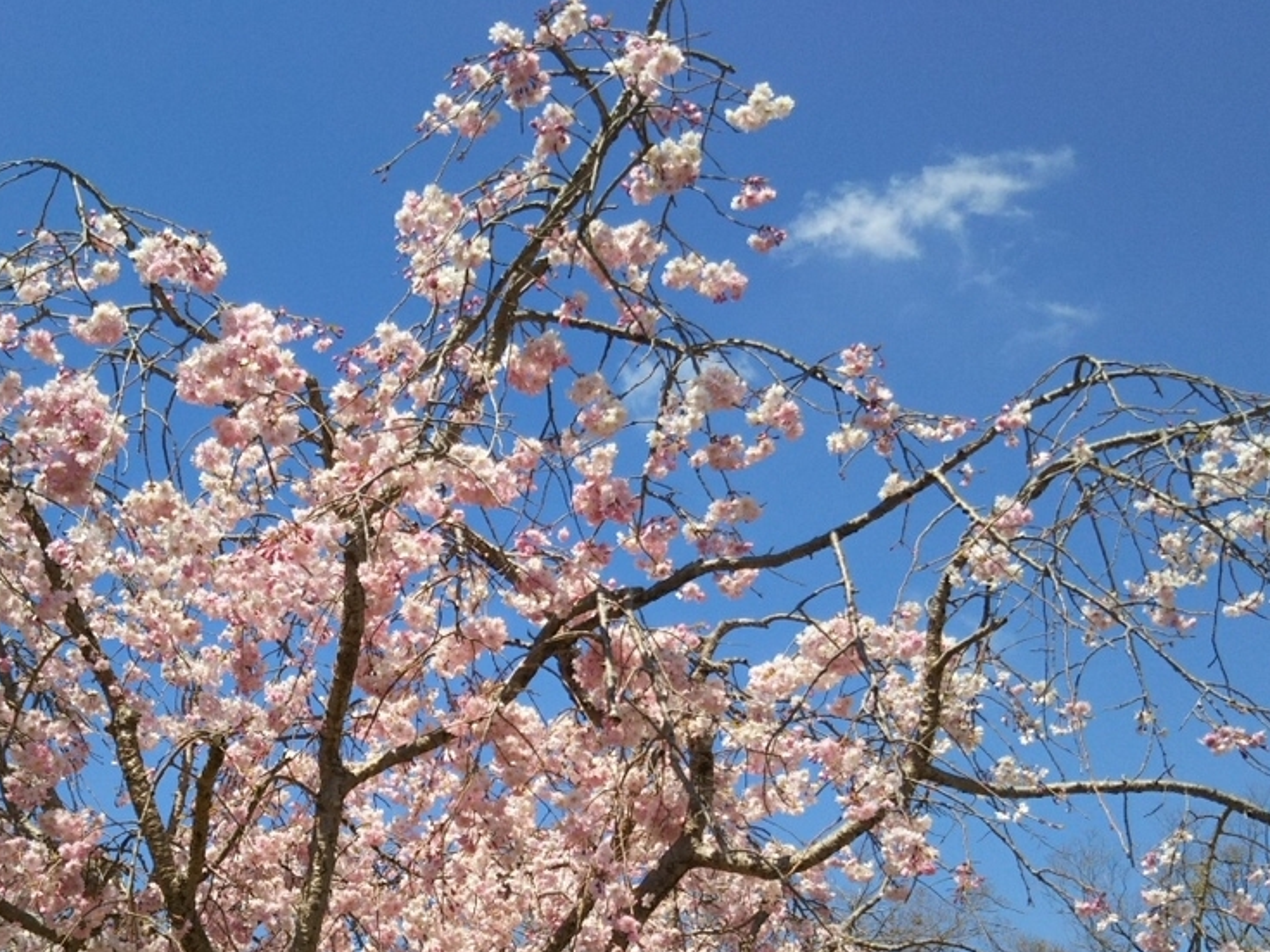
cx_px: 475
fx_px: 1797
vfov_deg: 29.2
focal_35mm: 49
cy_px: 726
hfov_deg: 38.7
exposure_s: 1/1217
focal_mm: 4
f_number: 2.2
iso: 25
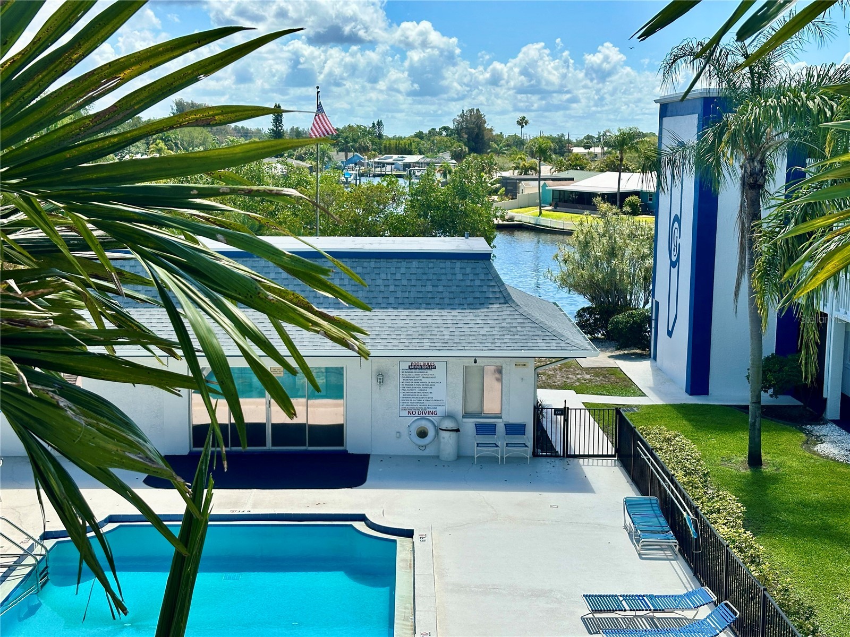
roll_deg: -0.4
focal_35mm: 48
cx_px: 425
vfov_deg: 30.3
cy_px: 318
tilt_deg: -8.4
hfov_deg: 39.7
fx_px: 1179
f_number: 1.78
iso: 64
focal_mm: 6.86
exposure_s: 1/3367
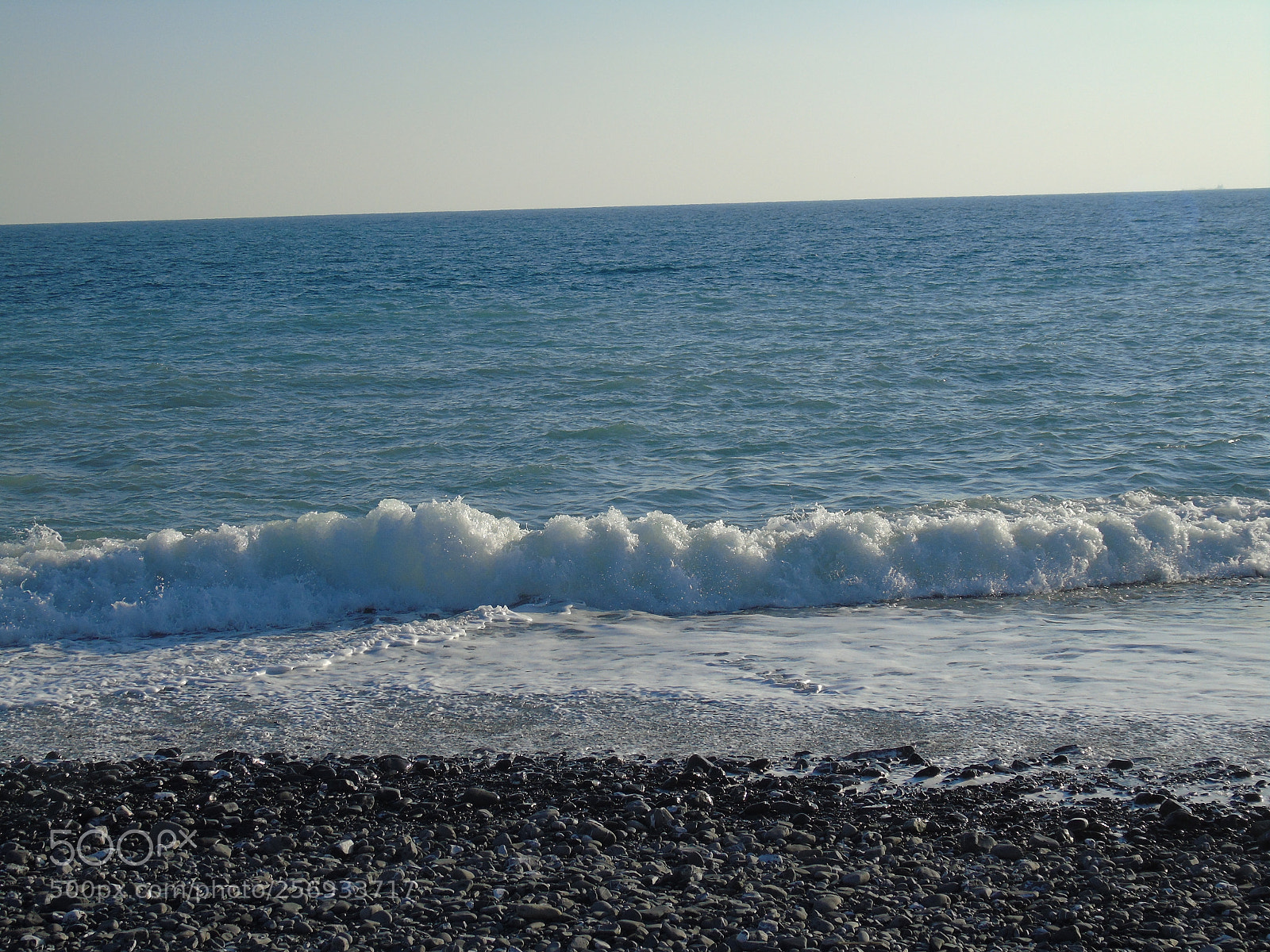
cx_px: 635
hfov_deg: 27.4
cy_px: 476
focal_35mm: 71
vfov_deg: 20.7
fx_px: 2605
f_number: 4.7
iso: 80
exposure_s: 1/800
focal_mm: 13
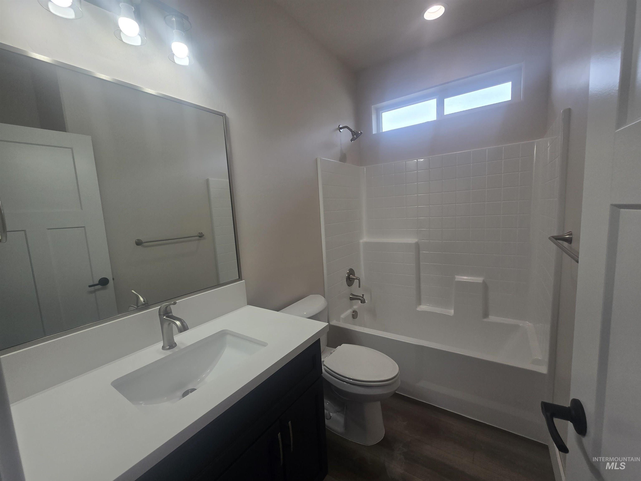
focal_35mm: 13
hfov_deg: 106.2
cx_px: 320
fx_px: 241
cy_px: 240
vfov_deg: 89.9
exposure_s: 1/261
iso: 50
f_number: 2.2
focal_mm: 2.2
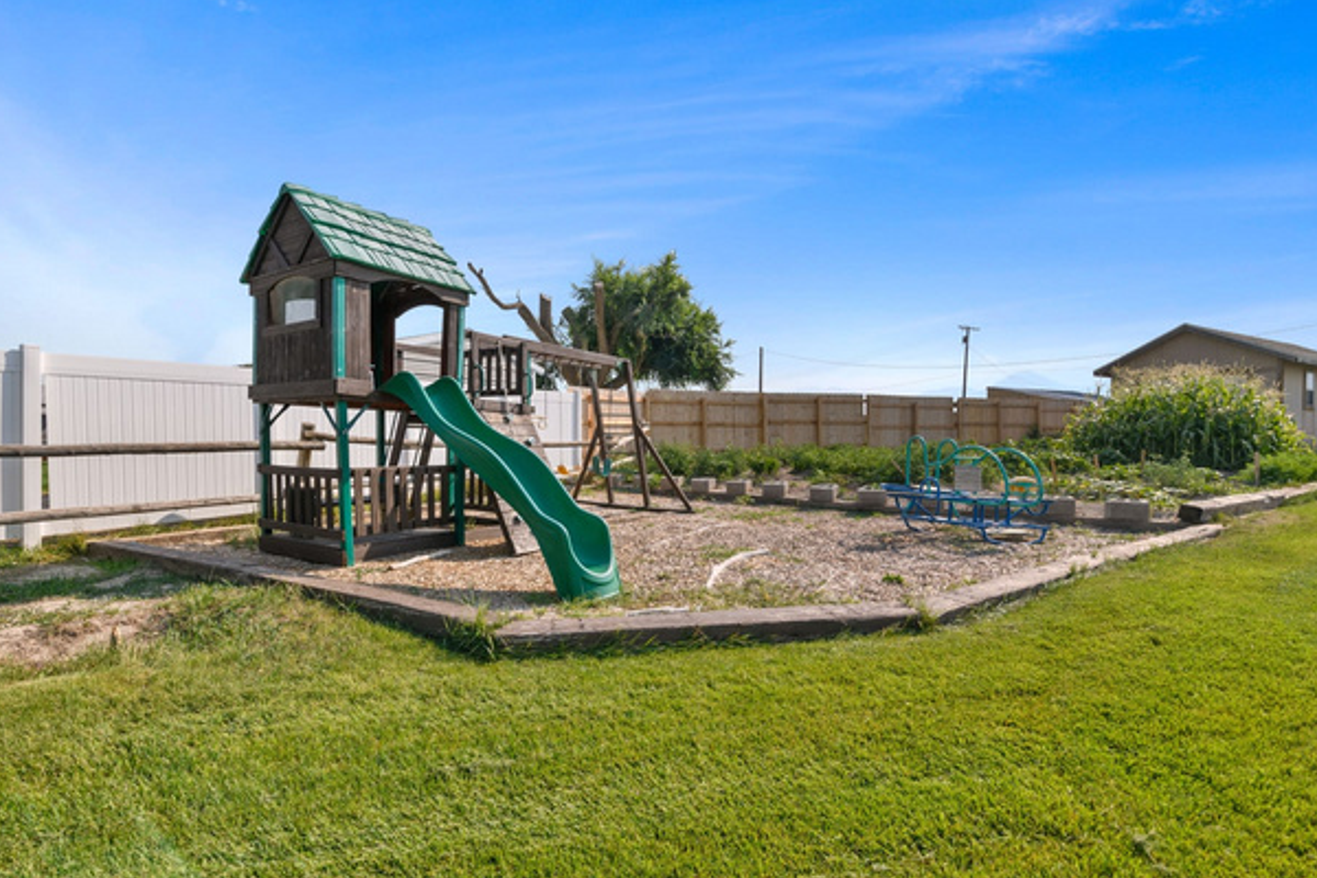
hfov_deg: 96.6
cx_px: 619
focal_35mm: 16
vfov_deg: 73.7
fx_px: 585
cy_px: 451
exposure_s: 1/500
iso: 200
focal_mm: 15
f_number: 8
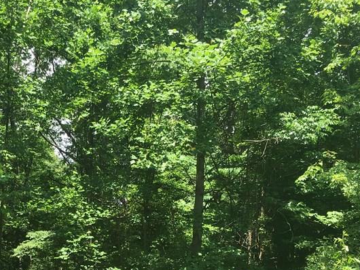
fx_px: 583
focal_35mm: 56
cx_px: 87
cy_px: 256
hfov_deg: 33.6
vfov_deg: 25.1
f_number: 2.2
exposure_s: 1/405
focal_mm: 4.15
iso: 25
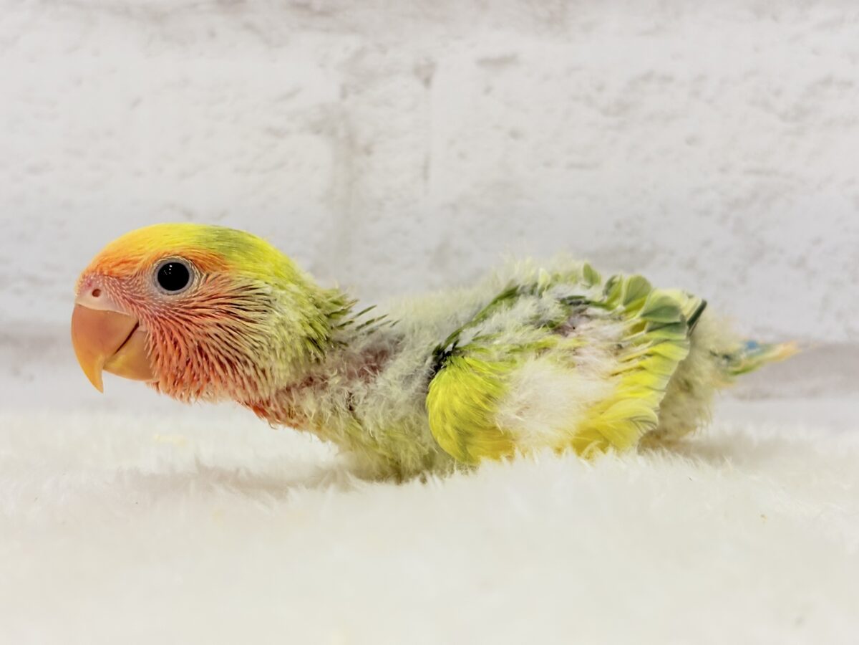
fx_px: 1290
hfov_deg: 36.8
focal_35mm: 52
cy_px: 322
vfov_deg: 28.0
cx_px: 430
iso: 100
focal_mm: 5.96
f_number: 1.6
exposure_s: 1/100
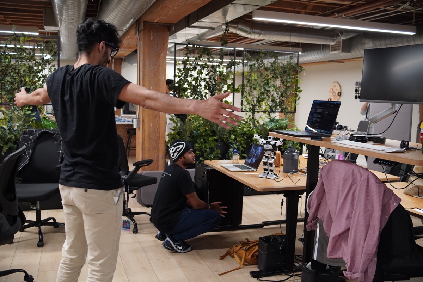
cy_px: 141
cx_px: 212
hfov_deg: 55.1
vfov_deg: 38.4
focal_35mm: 34
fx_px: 405
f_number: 2.5
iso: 1600
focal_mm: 23
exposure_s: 1/160
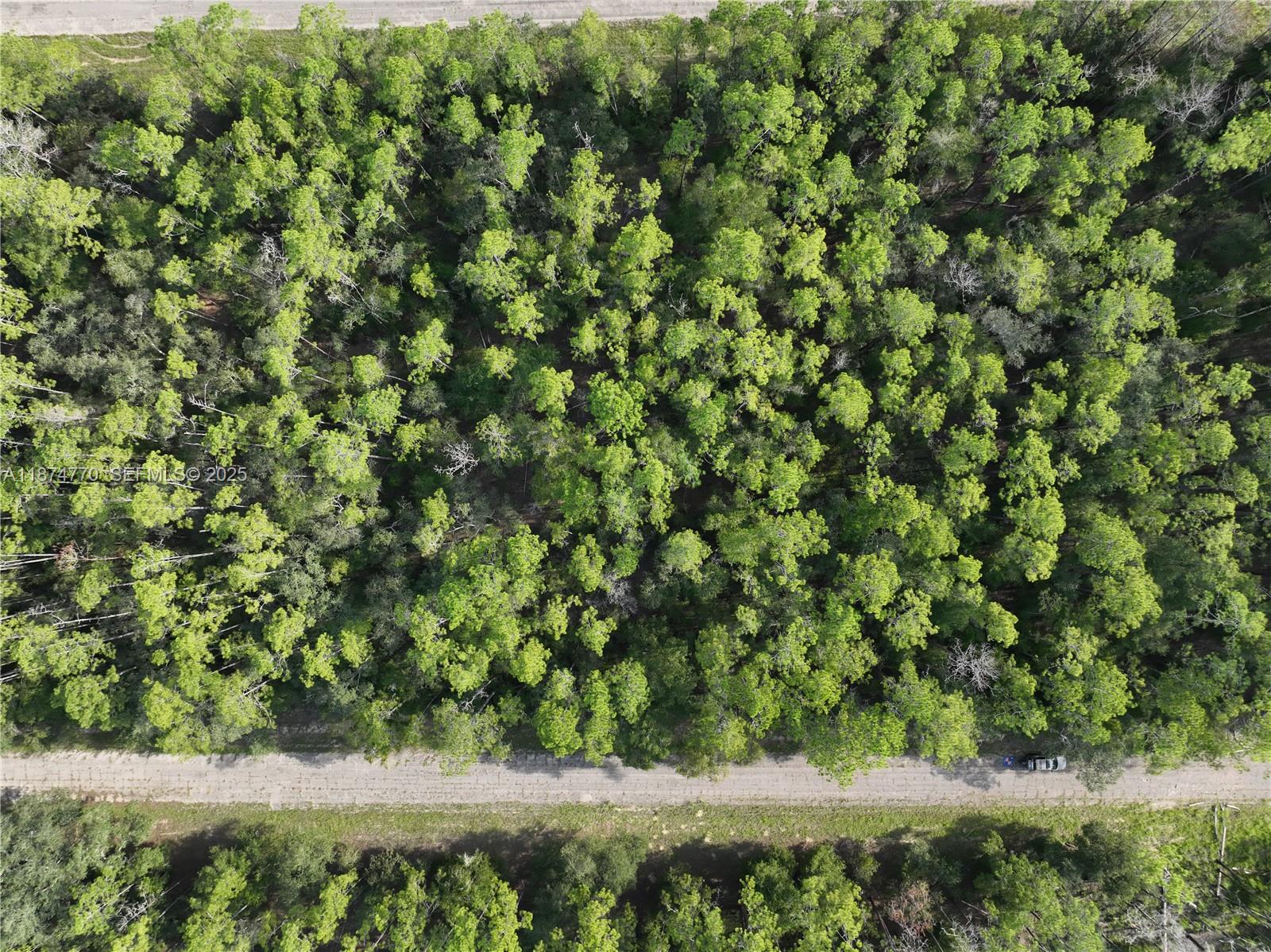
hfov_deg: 71.6
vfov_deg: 56.8
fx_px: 881
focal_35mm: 24
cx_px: 636
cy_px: 476
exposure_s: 1/250
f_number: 2.8
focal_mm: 12.29
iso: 250
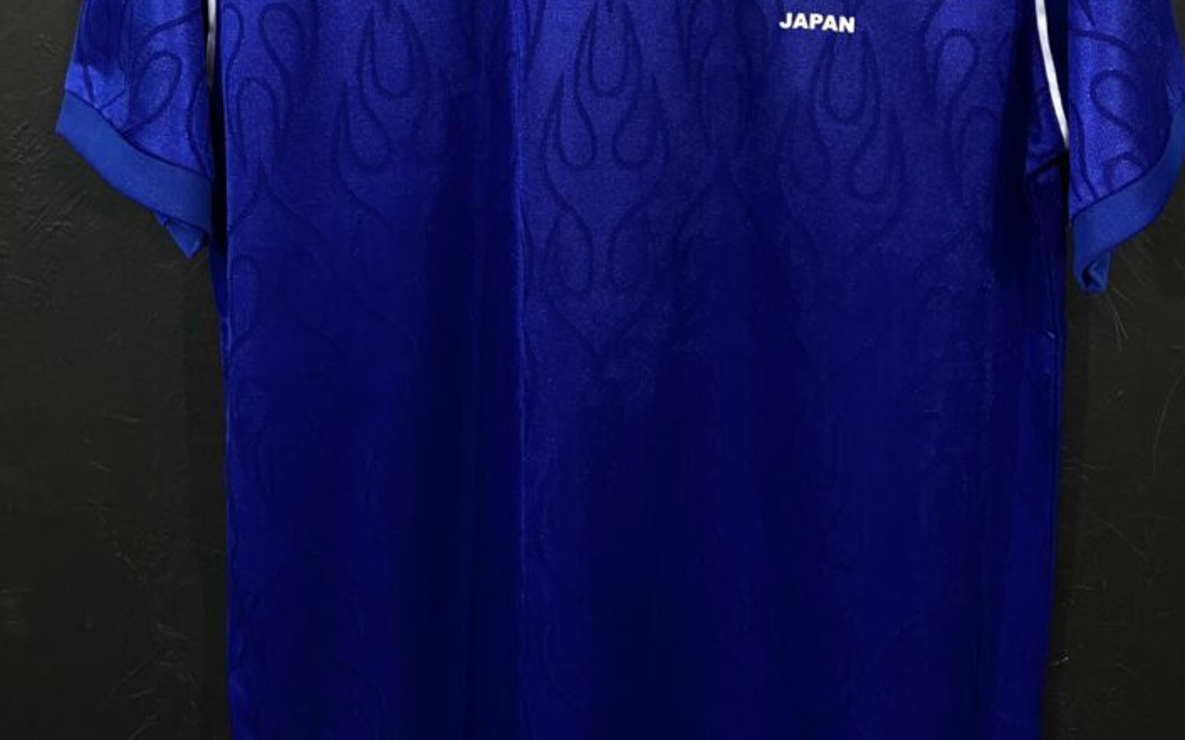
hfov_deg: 49.3
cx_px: 629
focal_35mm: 40
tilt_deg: -7.2
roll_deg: +0.7
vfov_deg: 30.0
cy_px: 17
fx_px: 1292
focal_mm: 4.25
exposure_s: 1/60
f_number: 1.8
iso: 250
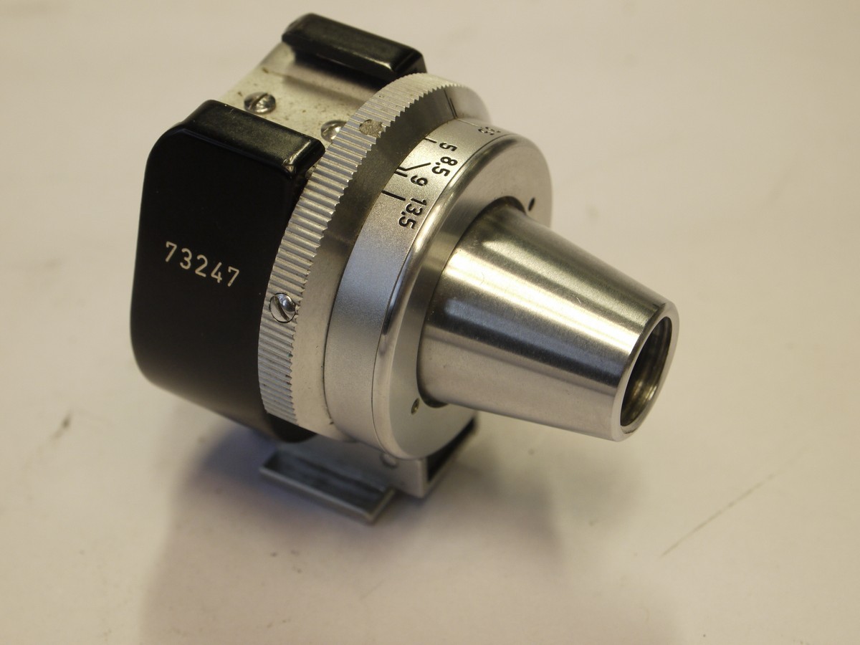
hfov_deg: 25.7
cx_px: 430
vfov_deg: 19.4
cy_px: 322
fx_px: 1888
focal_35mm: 76
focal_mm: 38
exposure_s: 1/15
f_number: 10
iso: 400
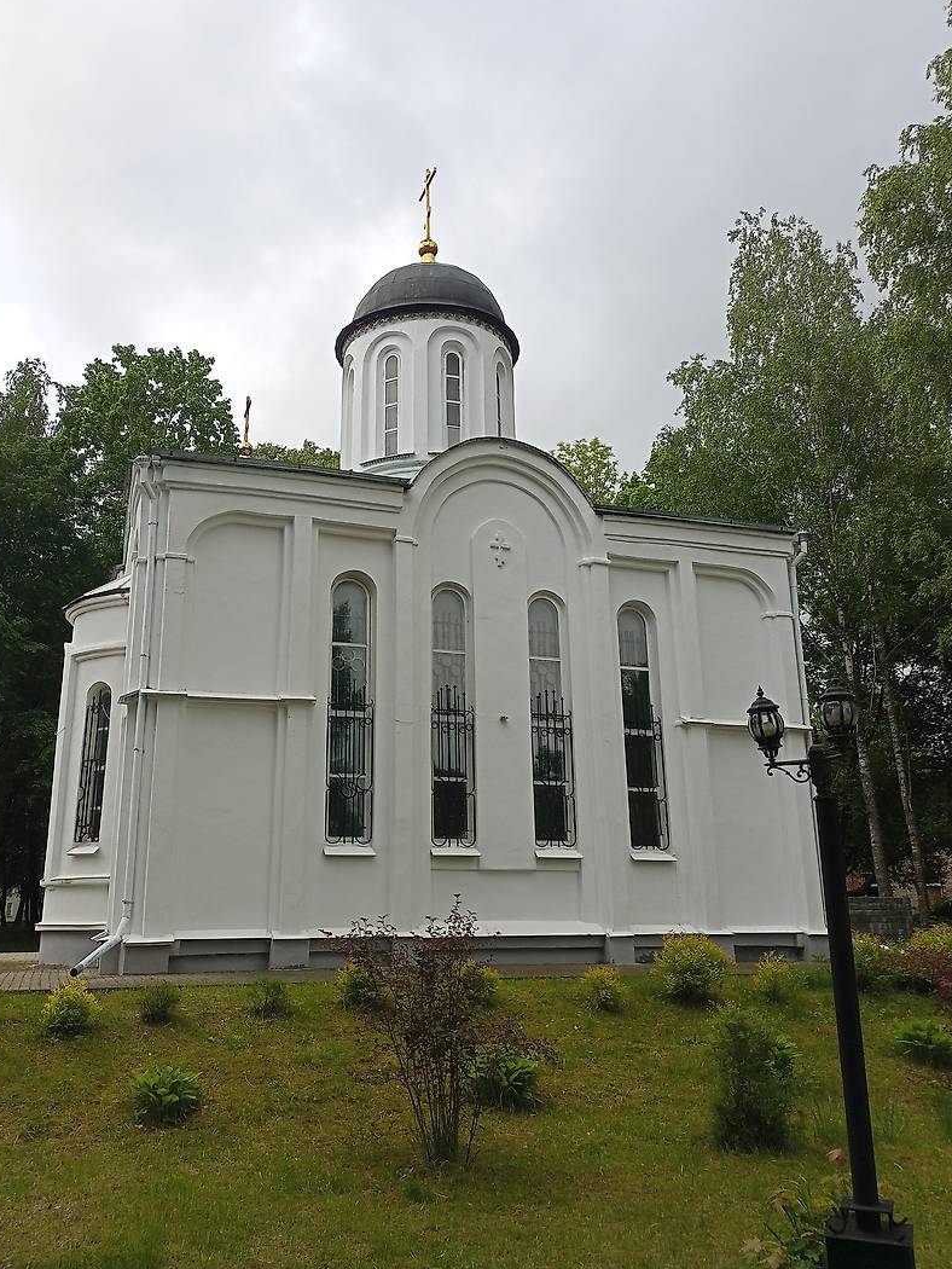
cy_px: 603
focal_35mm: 32
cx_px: 433
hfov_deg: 44.1
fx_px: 1173
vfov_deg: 56.8
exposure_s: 1/1279
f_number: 1.8
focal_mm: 4.69
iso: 114
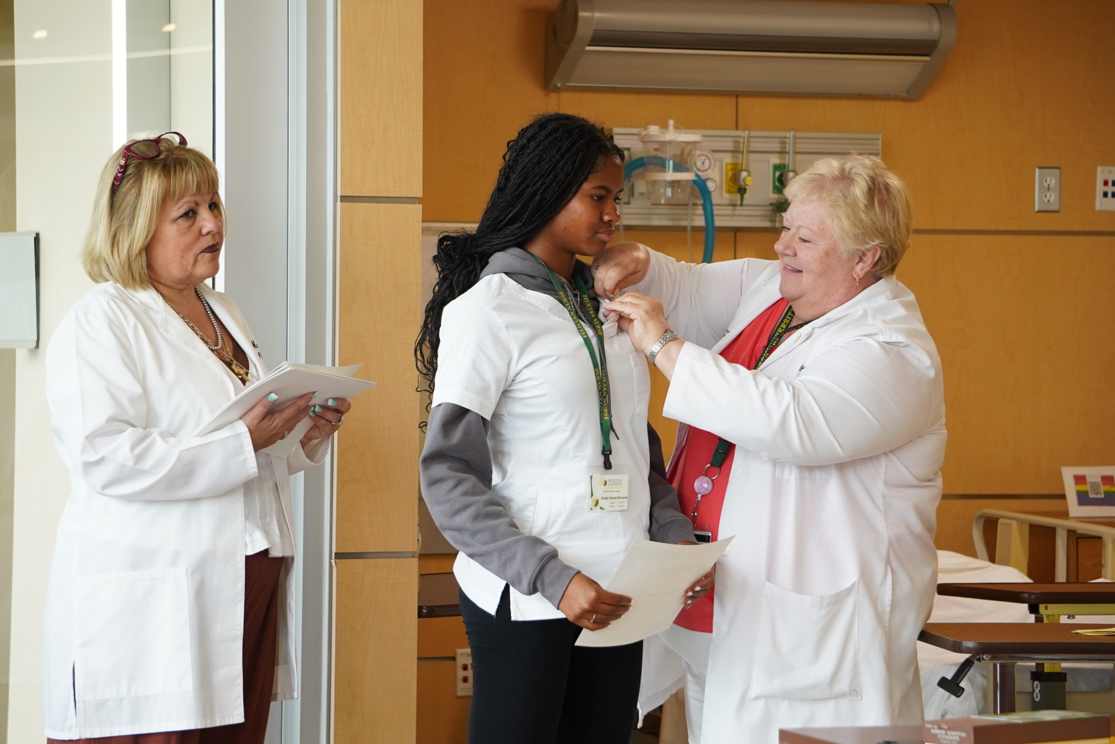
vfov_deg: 10.3
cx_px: 558
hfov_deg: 15.4
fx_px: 4119
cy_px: 372
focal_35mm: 133
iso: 800
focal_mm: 89
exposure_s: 1/125
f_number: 5
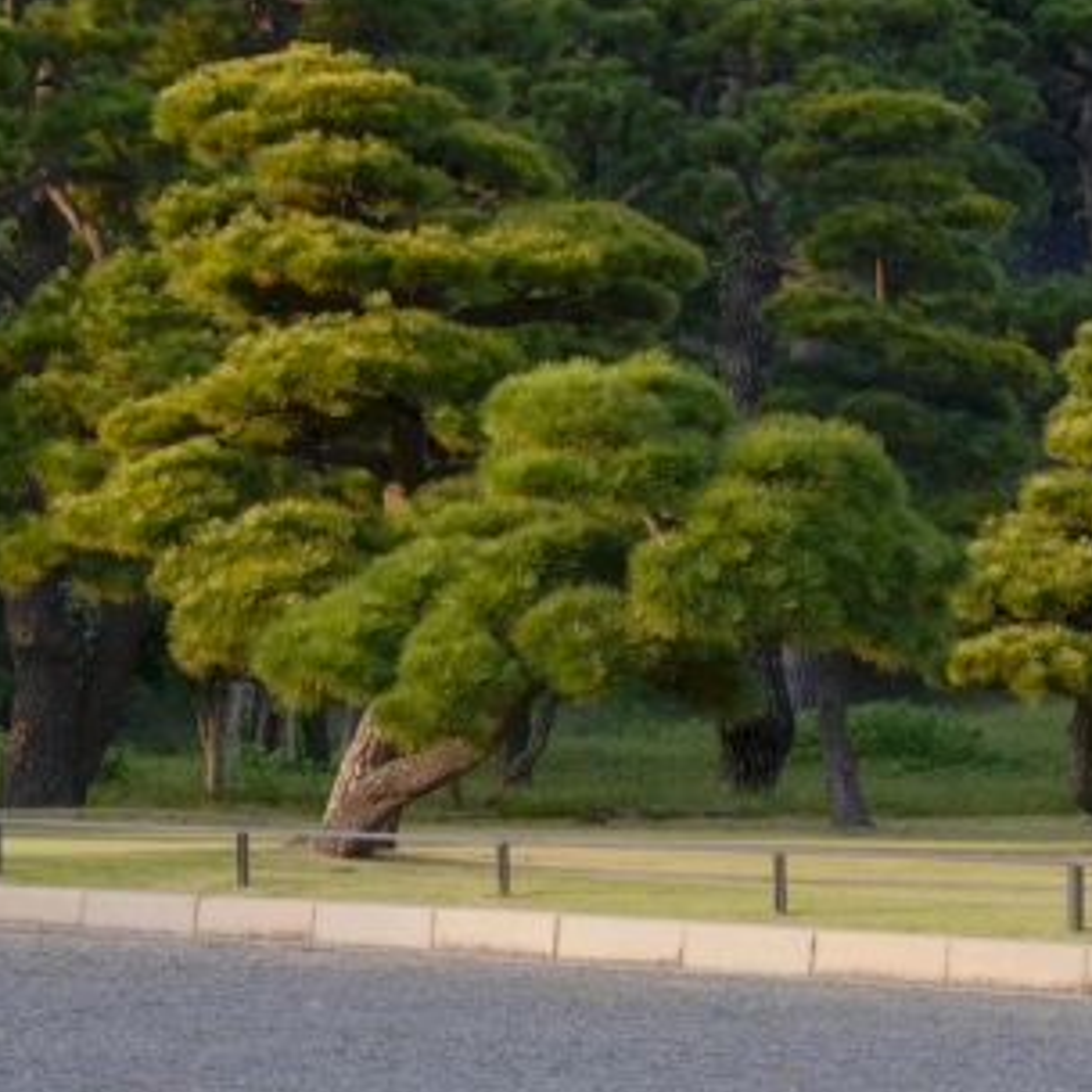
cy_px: 298
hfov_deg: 10.2
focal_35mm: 170
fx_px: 6067
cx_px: 1106
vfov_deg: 10.3
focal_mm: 50.5
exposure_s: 1/125
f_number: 8
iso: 500
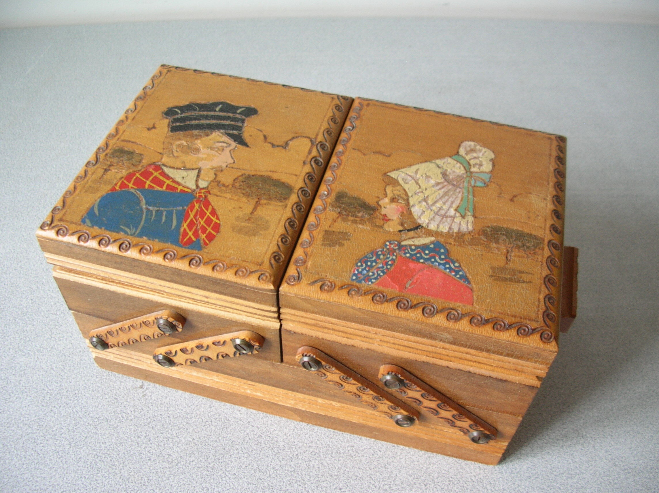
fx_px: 666
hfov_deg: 52.7
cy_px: 246
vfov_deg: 40.6
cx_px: 330
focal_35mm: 35
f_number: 2.8
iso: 50
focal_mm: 5.8
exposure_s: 1/6.4
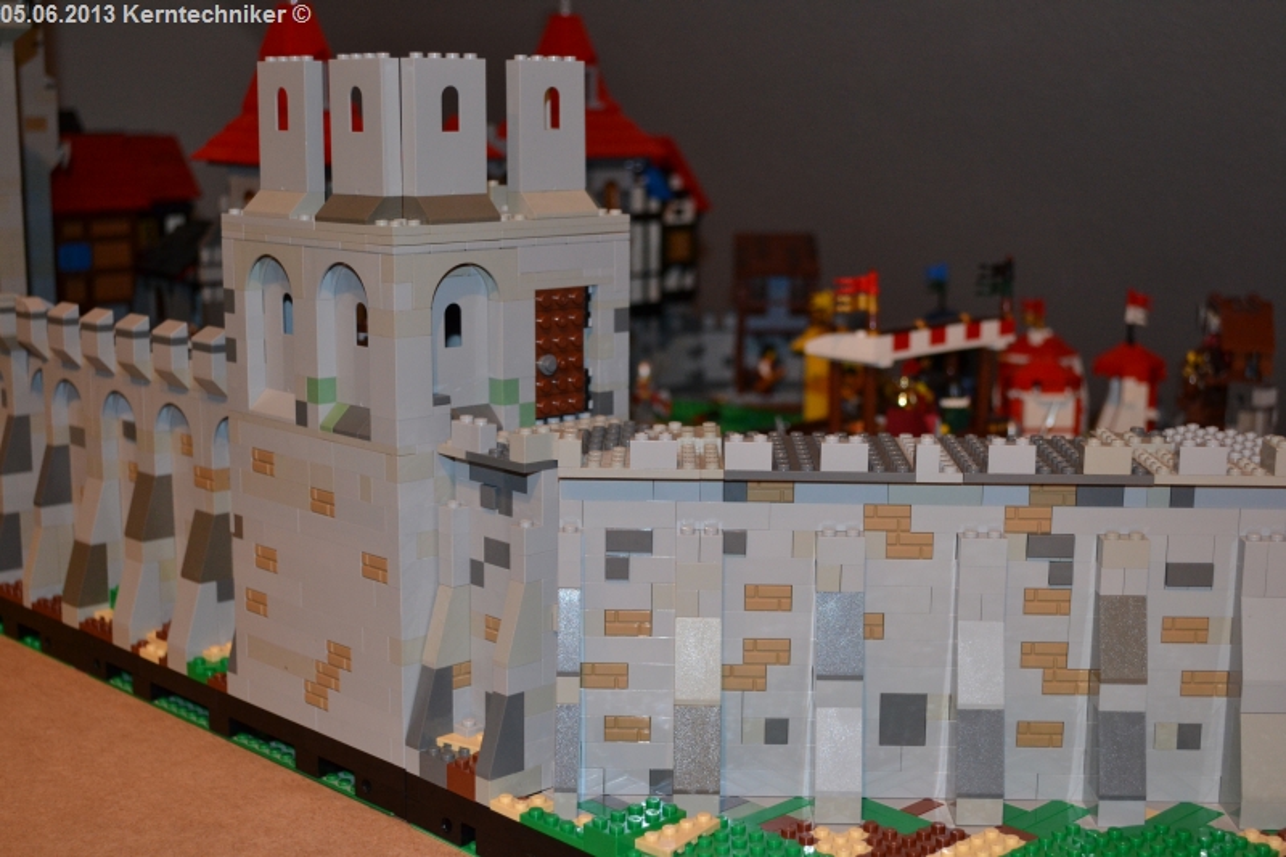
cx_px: 643
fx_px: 1821
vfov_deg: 26.5
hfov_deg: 38.9
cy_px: 428
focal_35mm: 51
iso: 1000
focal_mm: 34
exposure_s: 1/60
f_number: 5
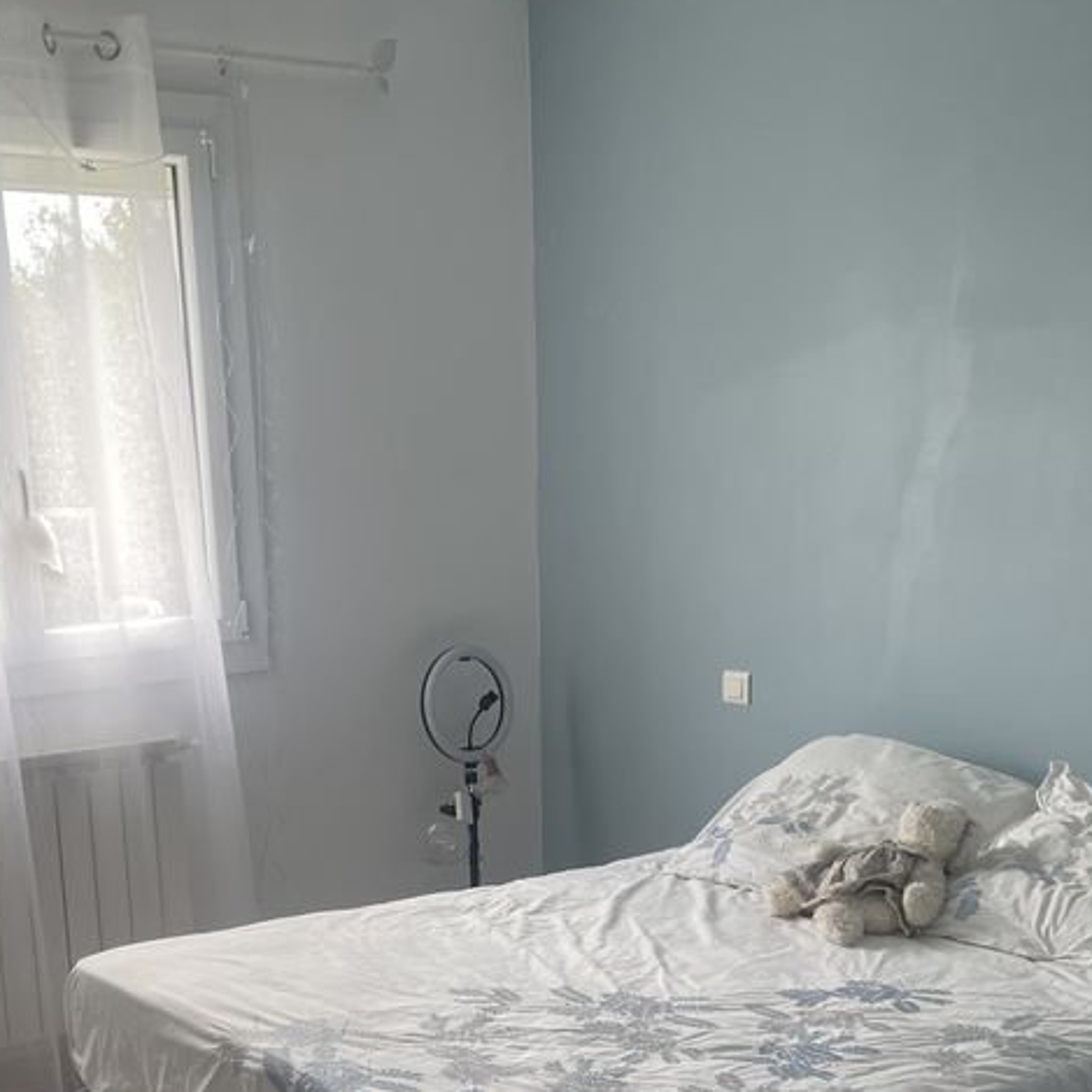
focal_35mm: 49
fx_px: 1749
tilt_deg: -13.2
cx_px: 433
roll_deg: +3.7
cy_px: 908
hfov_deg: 34.6
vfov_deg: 33.4
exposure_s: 1/121
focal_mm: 4.2
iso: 50
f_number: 1.6
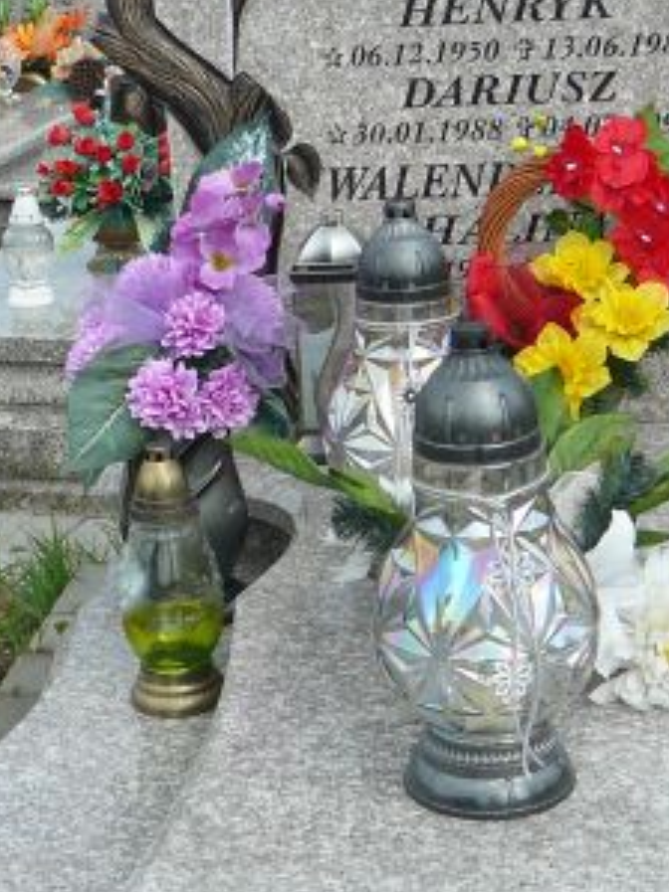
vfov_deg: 25.9
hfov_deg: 19.6
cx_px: 248
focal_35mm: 75
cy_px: 585
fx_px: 1934
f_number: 2.8
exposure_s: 1/1000
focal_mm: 5.2
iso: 80
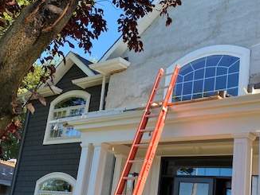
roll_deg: -7.7
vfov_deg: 28.5
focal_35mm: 51
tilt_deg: +16.3
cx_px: 127
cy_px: 120
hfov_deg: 37.5
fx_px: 383
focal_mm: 4.25
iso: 32
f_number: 1.8
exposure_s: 1/508
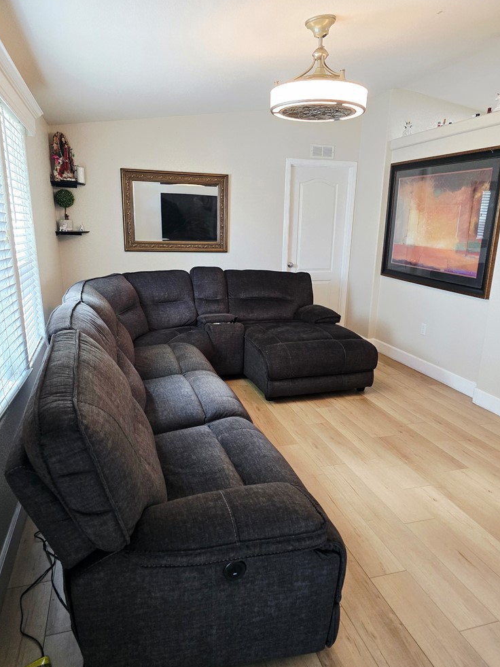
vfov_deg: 71.6
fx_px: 462
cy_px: 344
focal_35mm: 24
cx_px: 255
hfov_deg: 56.8
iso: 500
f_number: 1.7
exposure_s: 1/120
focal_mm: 6.3
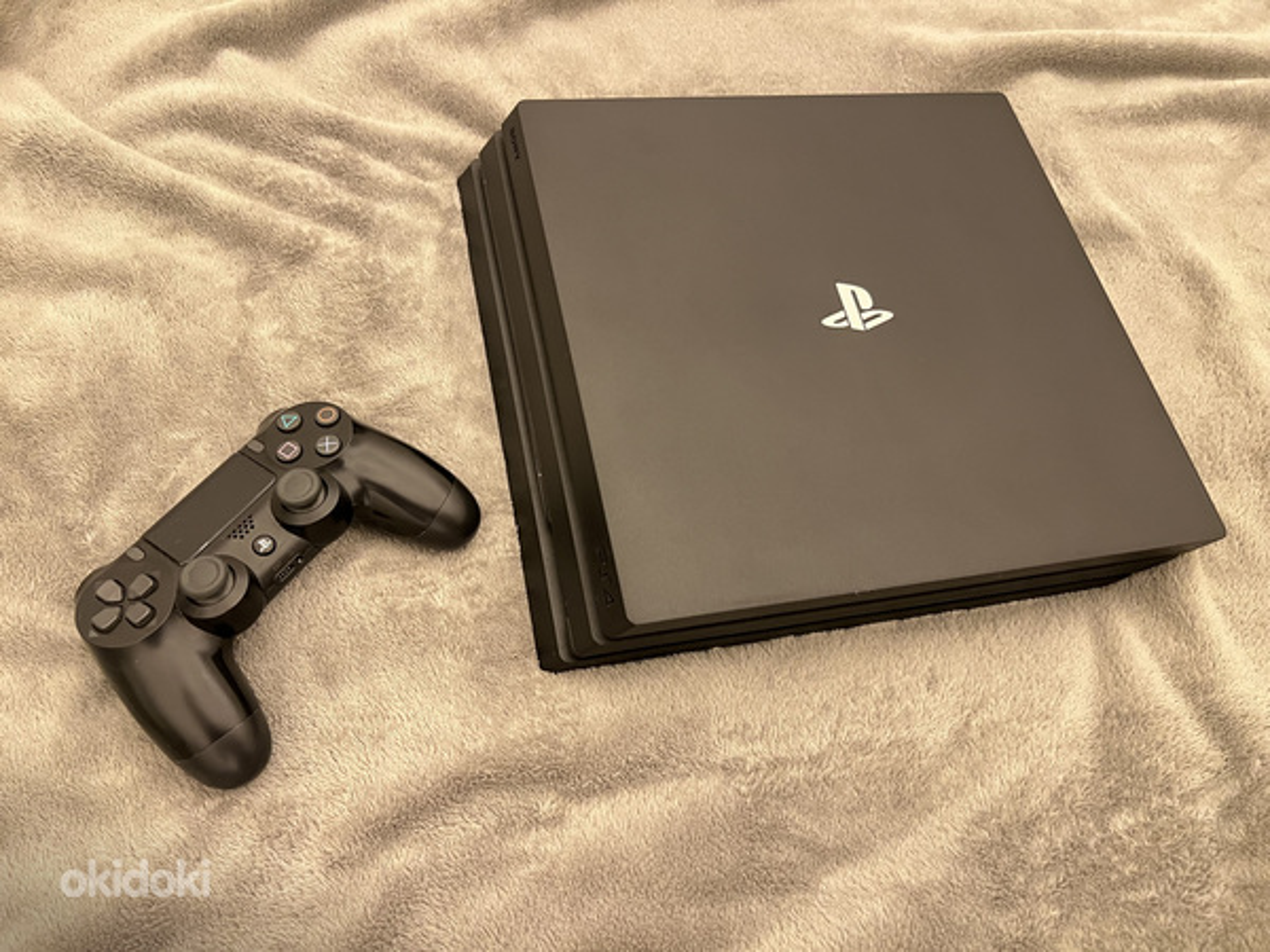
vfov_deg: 53.1
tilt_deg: -63.3
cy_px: 476
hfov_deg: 67.3
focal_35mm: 26
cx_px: 635
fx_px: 954
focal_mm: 5.7
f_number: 1.5
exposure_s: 1/25
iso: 500
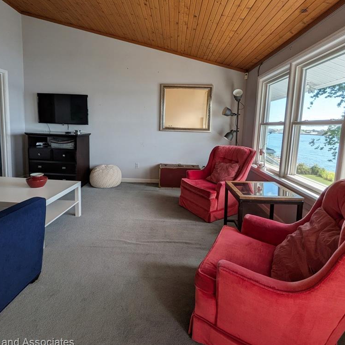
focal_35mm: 17
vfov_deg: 84.0
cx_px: 195
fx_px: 192
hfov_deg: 83.5
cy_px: 173
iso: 49
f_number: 2.2
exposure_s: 1/207
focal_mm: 1.83
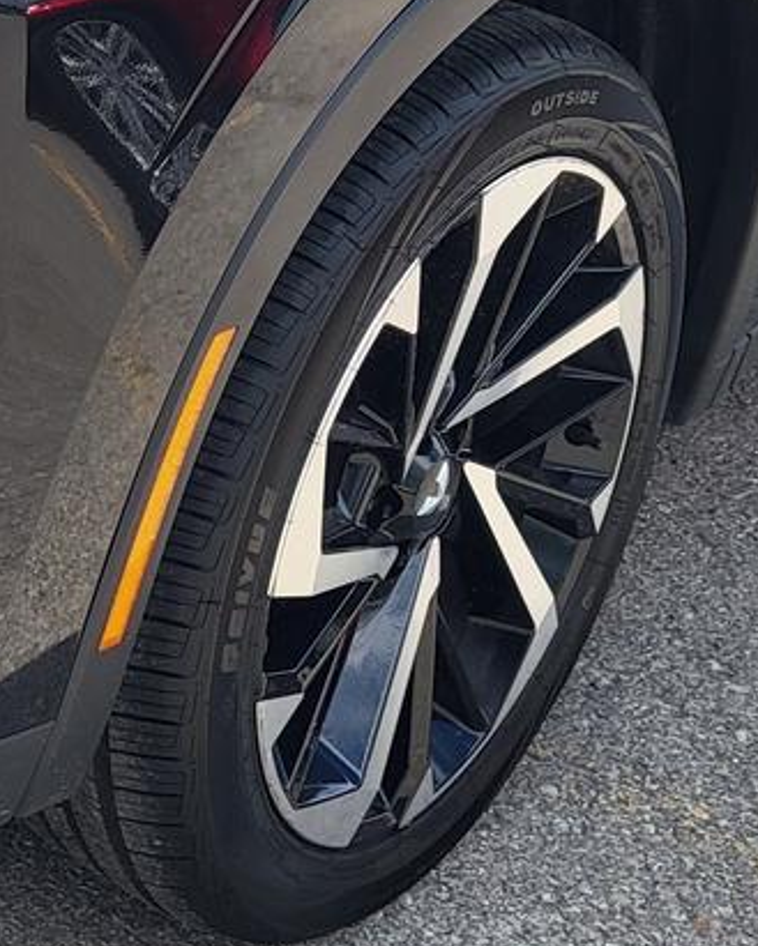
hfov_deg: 18.1
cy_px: 168
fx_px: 2215
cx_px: -228
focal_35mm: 79
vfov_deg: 23.7
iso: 40
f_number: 1.8
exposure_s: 1/1325
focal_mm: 5.4
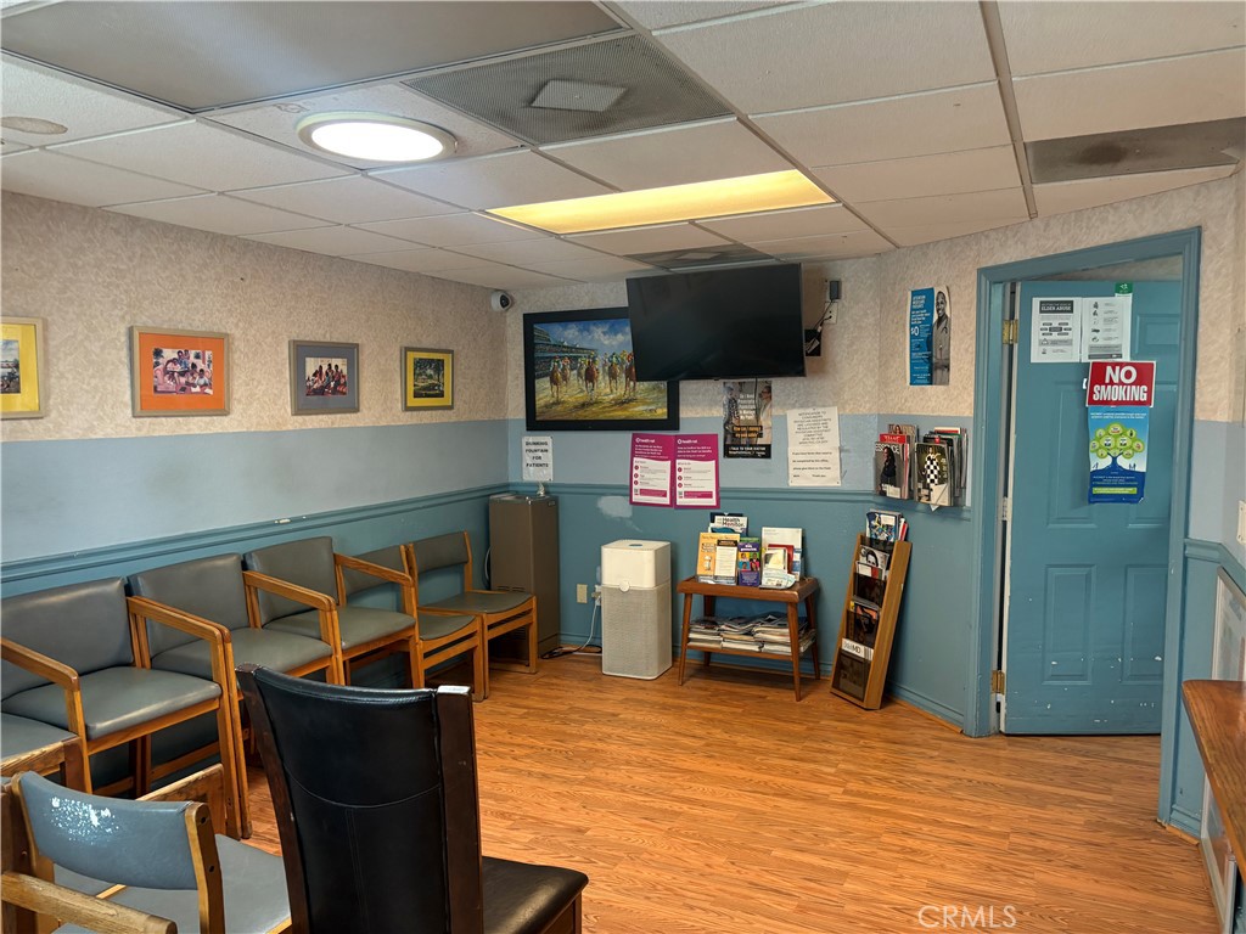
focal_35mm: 26
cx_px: 623
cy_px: 467
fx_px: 936
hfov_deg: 67.3
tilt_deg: -3.9
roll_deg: +1.0
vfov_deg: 53.1
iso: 200
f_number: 1.6
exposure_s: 1/60
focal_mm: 5.96
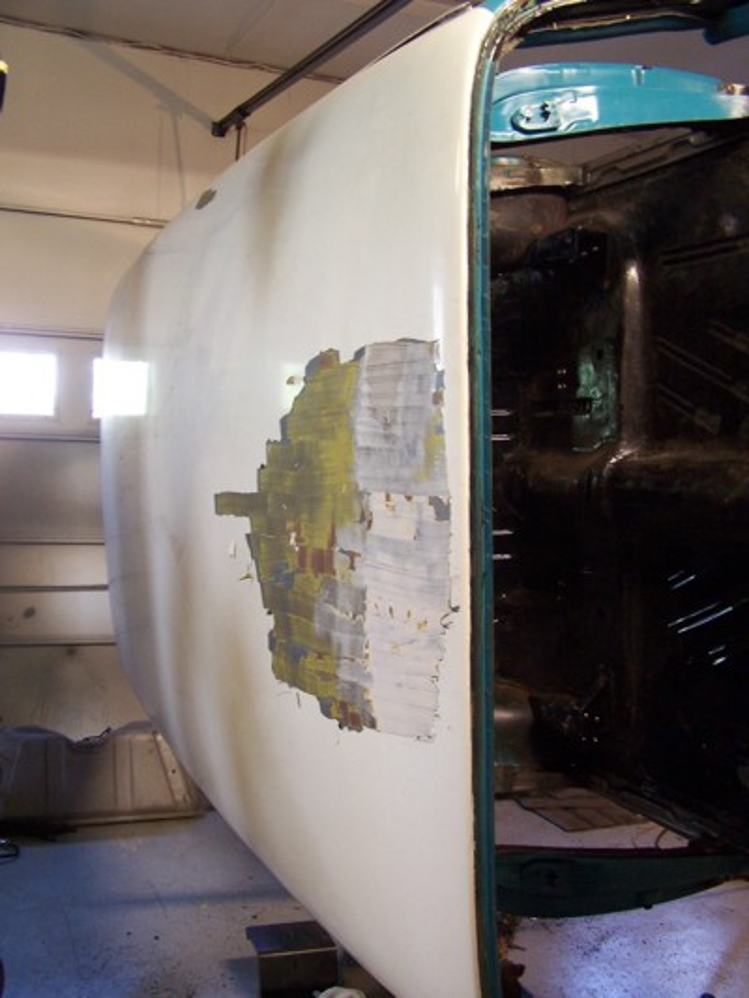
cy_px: 499
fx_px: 1096
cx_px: 374
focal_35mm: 38
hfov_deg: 37.7
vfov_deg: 49.0
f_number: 2.8
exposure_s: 1/10
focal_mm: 6.3
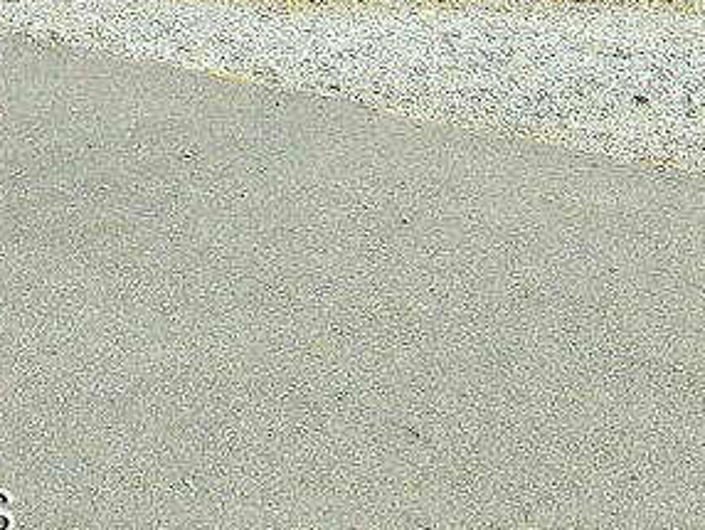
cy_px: -567
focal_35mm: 161
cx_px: 1272
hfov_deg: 11.4
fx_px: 3282
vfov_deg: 8.7
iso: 112
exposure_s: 1/245
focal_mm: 6.4
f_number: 3.7
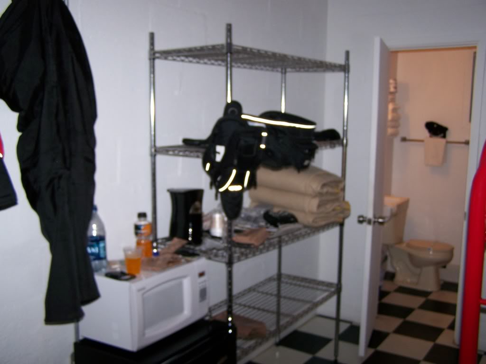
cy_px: 182
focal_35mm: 38
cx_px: 243
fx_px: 534
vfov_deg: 37.7
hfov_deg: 49.0
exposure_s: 1/60
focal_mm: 6.3
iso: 80
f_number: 2.8
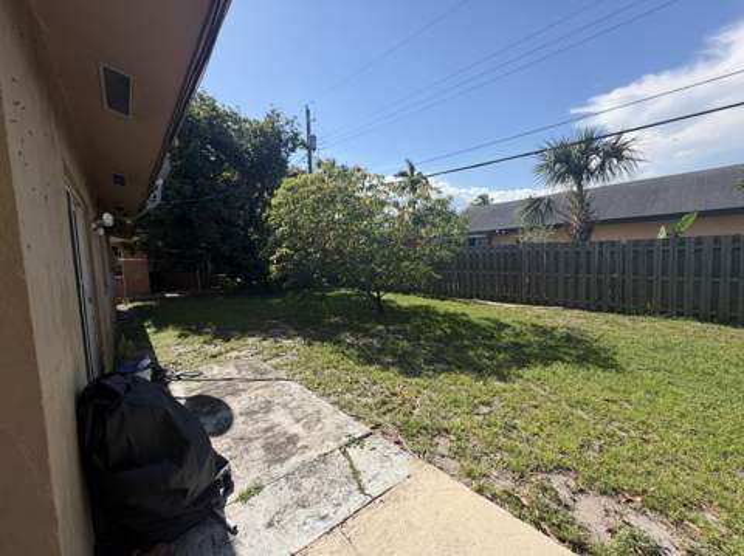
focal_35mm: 14
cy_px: 278
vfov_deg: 85.6
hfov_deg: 102.1
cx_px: 372
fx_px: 301
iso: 25
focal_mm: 2.22
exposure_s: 1/770
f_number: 2.2
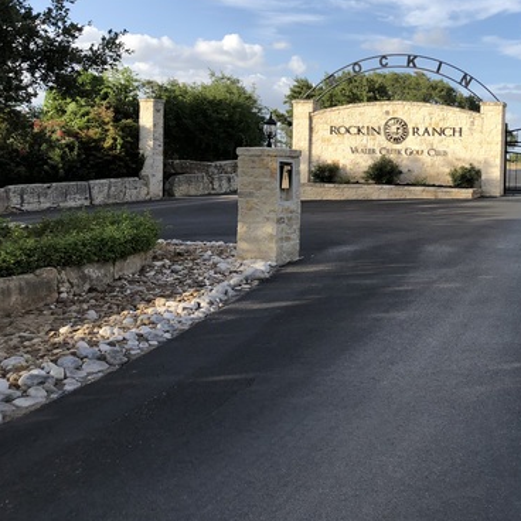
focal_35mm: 43
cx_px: 450
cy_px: 195
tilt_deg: -1.2
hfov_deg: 37.1
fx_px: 732
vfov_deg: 38.9
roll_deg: -1.6
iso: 20
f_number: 1.8
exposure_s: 1/1200
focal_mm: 3.99
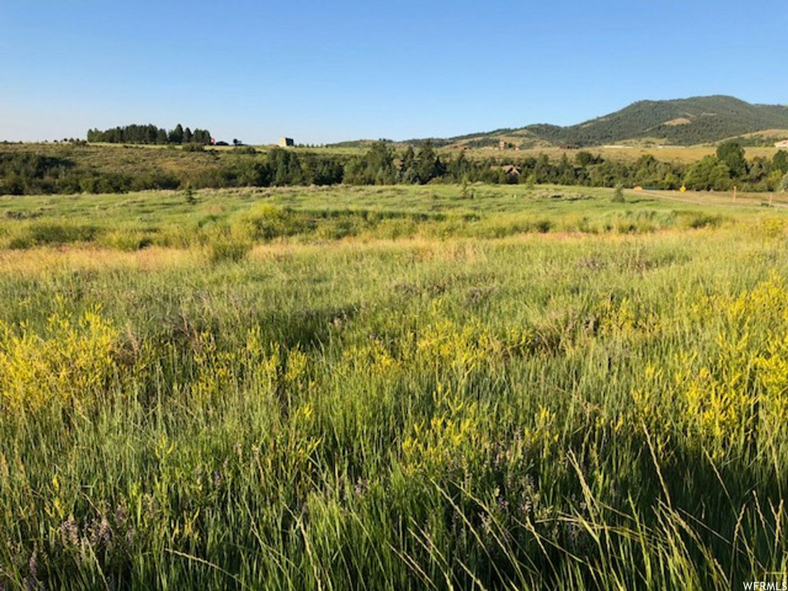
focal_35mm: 28
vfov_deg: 49.7
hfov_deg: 63.4
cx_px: 394
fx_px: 637
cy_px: 296
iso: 20
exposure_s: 1/906
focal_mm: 4
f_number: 1.8
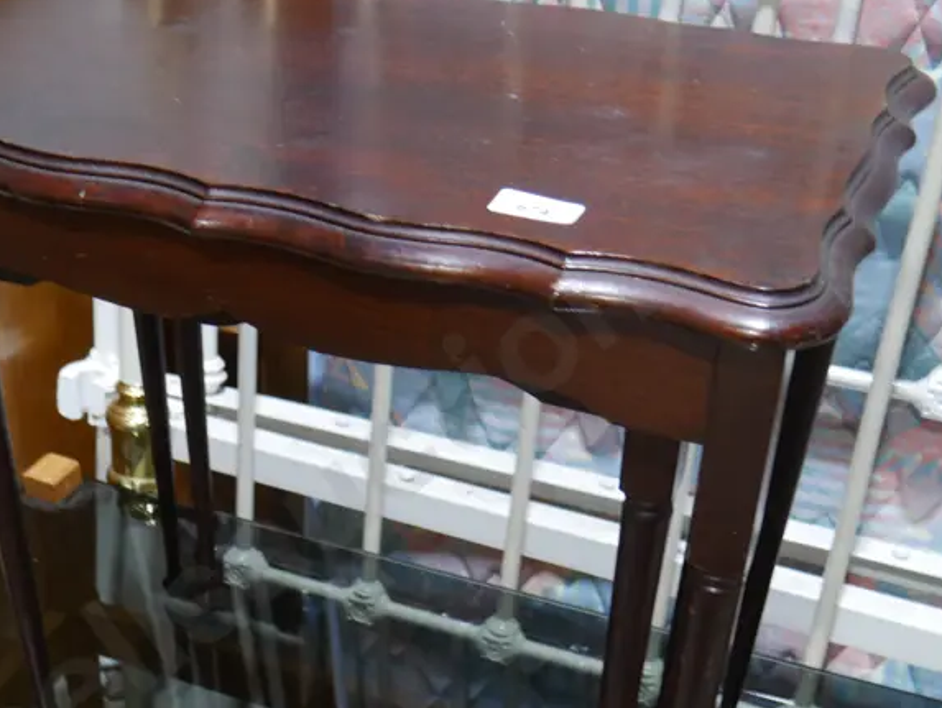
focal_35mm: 50
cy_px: 499
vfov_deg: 28.9
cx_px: 342
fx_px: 1362
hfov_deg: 37.9
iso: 400
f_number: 3.5
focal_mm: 14
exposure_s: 1/60
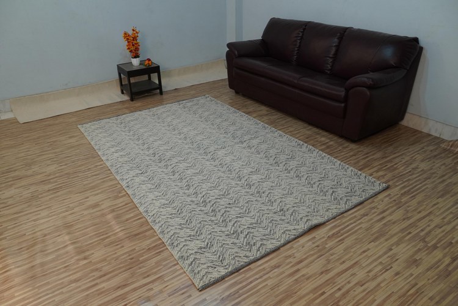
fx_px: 343
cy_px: 153
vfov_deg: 47.9
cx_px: 229
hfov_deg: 67.4
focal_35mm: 27
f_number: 7.1
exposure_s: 1/50
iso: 640
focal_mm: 18
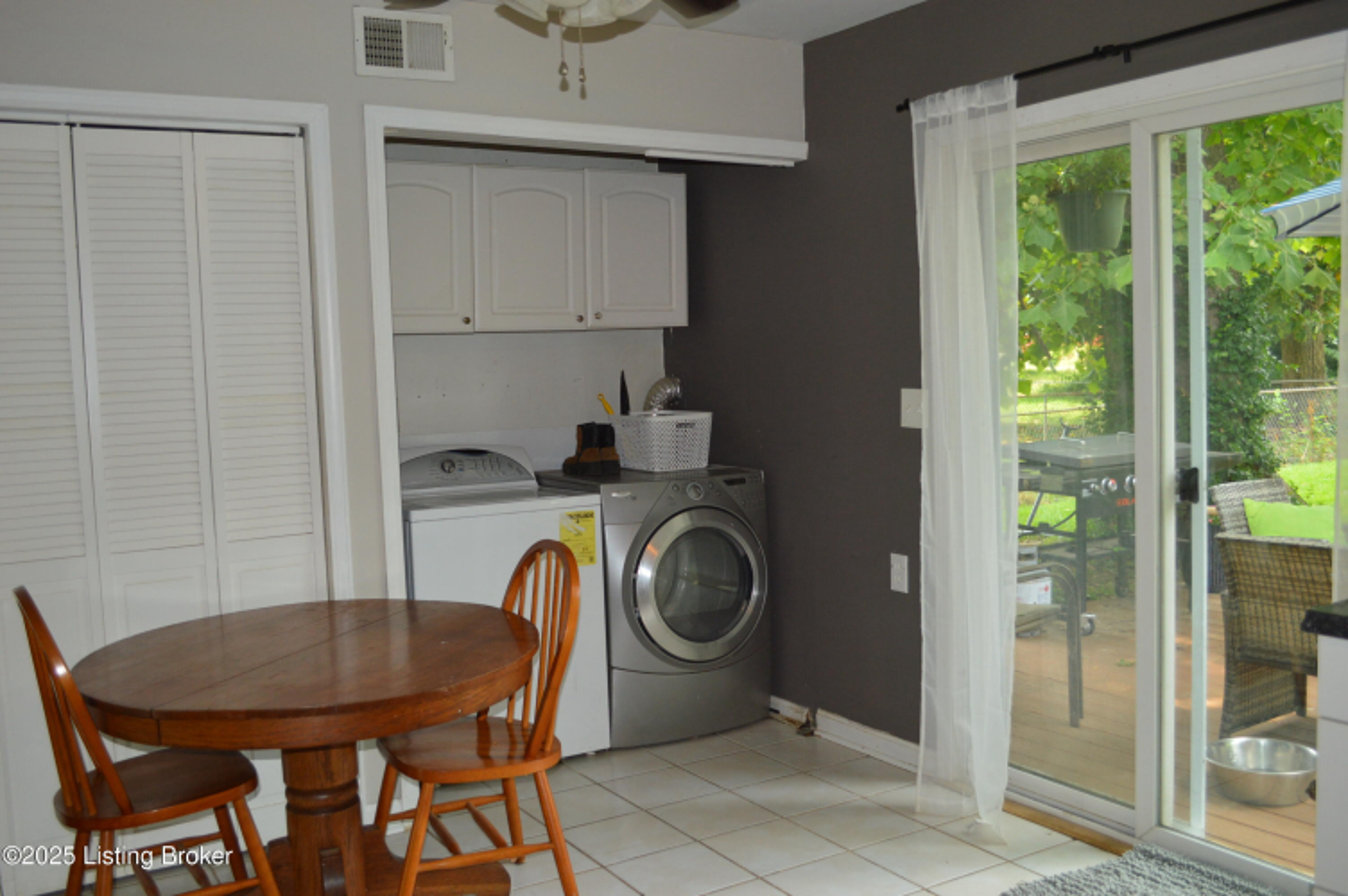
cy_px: 448
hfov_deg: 57.3
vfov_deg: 39.9
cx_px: 674
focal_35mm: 33
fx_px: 1235
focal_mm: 22
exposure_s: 1/100
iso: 400
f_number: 4
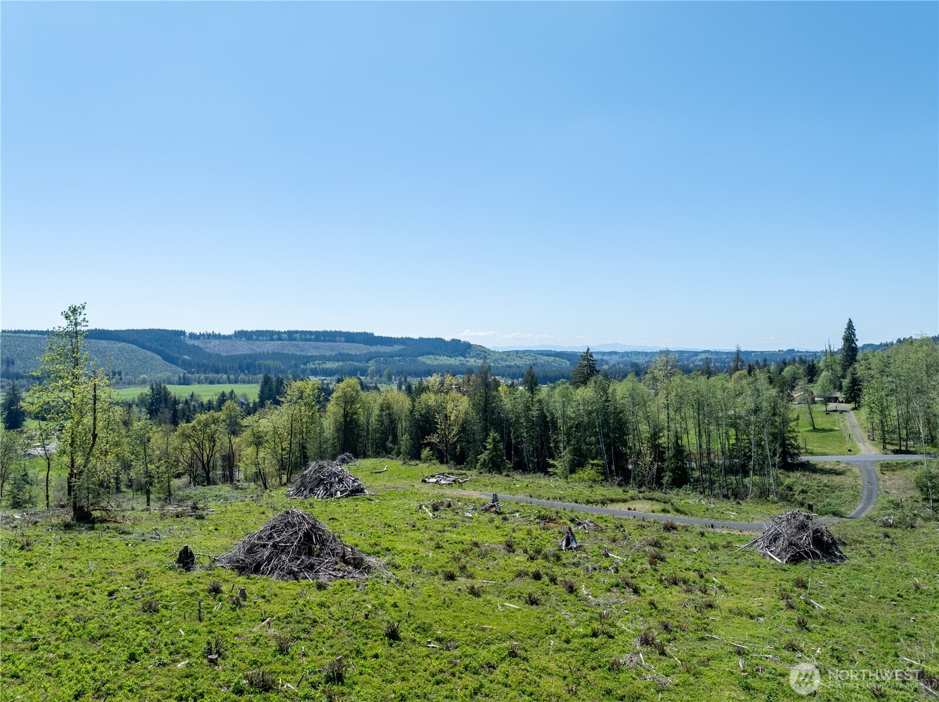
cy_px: 351
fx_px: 650
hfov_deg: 71.6
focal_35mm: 24
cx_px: 470
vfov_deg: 56.7
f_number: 2.8
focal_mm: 12.29
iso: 100
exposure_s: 1/8000
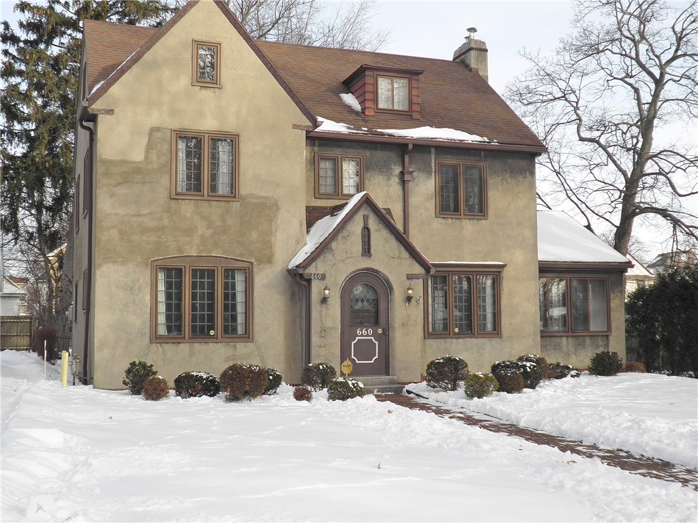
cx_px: 349
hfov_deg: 42.1
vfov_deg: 32.2
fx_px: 907
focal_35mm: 45
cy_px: 262
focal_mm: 8.2
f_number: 4.4
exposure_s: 1/200
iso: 64
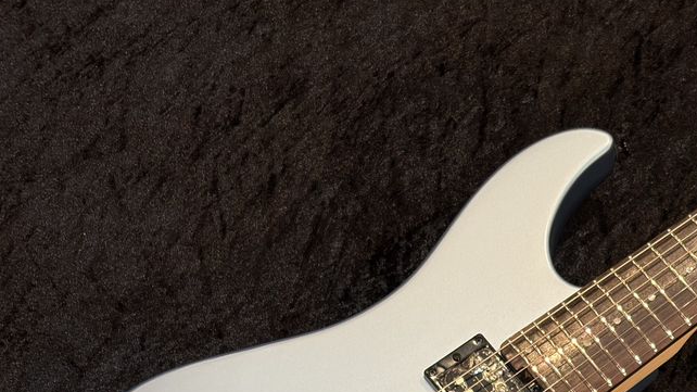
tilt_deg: -64.1
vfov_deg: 10.7
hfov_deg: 18.5
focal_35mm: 113
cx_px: 686
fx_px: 2088
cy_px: 355
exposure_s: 1/60
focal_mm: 5.96
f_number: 1.6
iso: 40
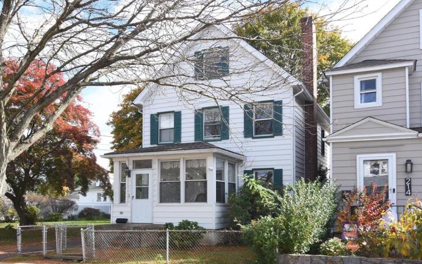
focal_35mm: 33
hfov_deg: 58.9
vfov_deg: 38.8
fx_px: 374
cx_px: 212
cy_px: 139
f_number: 14
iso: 500
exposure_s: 1/200
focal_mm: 21
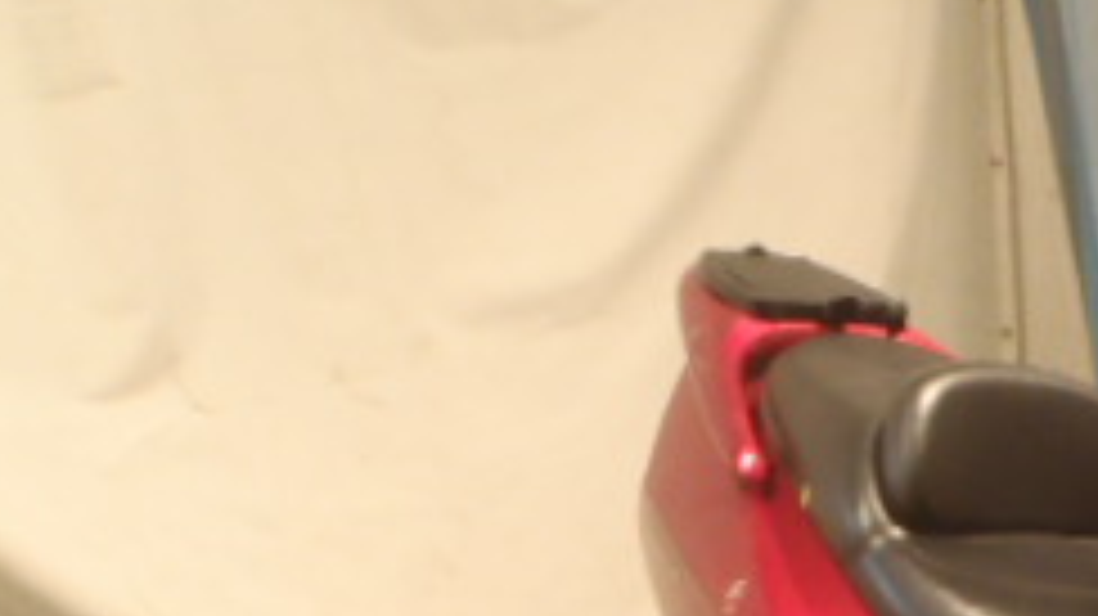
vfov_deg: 14.3
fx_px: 2328
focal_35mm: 80
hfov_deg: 24.0
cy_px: 850
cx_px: 1332
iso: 200
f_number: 3.5
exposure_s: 1/8
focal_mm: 5
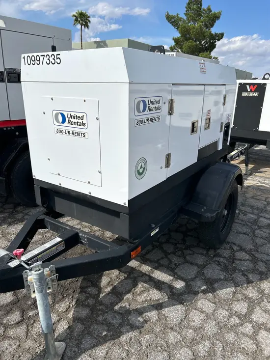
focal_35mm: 26
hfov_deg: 53.1
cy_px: 180
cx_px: 135
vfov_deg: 67.3
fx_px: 270
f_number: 1.5
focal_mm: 5.7
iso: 50
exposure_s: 1/7463
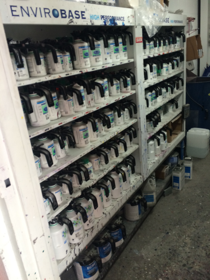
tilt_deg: -24.4
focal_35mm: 29
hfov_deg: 48.2
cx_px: 105
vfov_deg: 61.7
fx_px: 235
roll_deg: +8.1
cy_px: 140
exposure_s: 1/30
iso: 50
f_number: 2.2
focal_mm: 4.15
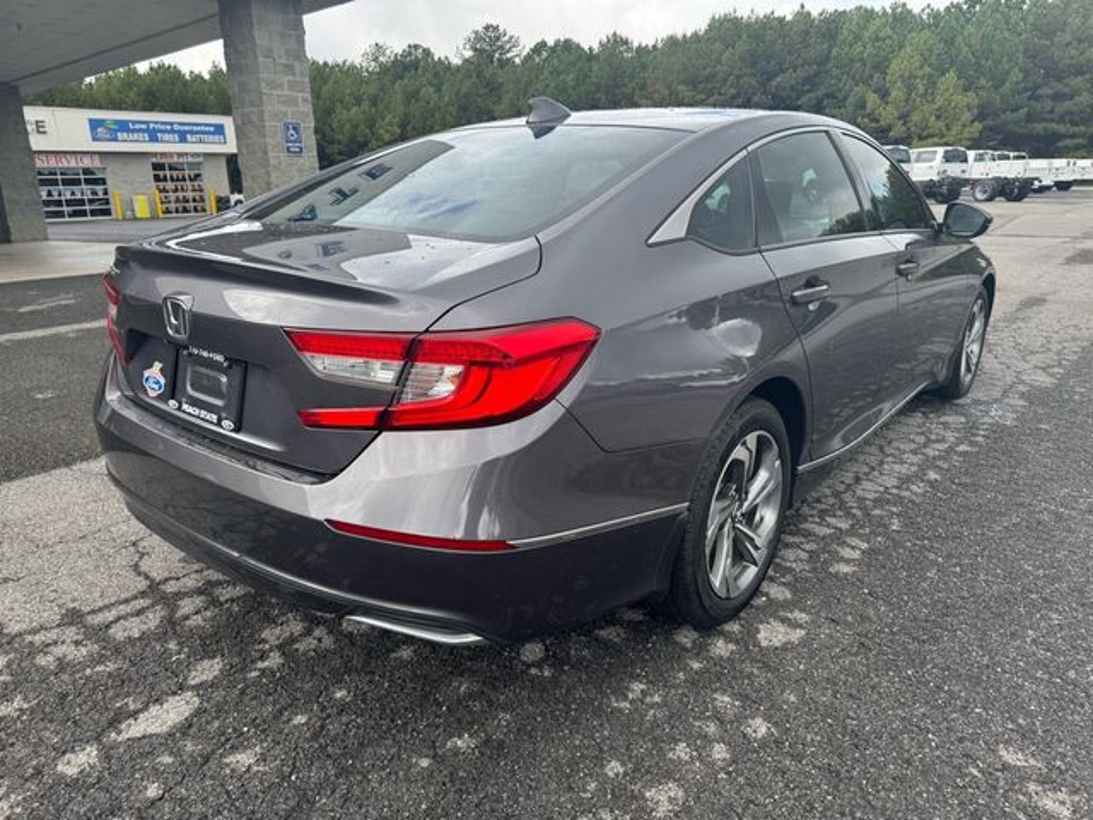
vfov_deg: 56.8
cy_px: 410
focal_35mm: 24
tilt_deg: -16.3
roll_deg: +1.8
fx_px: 758
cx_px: 546
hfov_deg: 71.6
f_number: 1.78
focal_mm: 6.76
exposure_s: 1/900
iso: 80
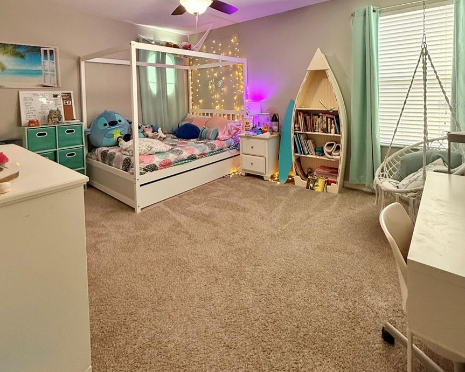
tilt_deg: -1.3
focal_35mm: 19
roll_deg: +0.6
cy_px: 105
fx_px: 261
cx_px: 233
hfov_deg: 83.3
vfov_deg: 67.4
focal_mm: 2.22
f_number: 2.2
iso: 320
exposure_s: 1/65
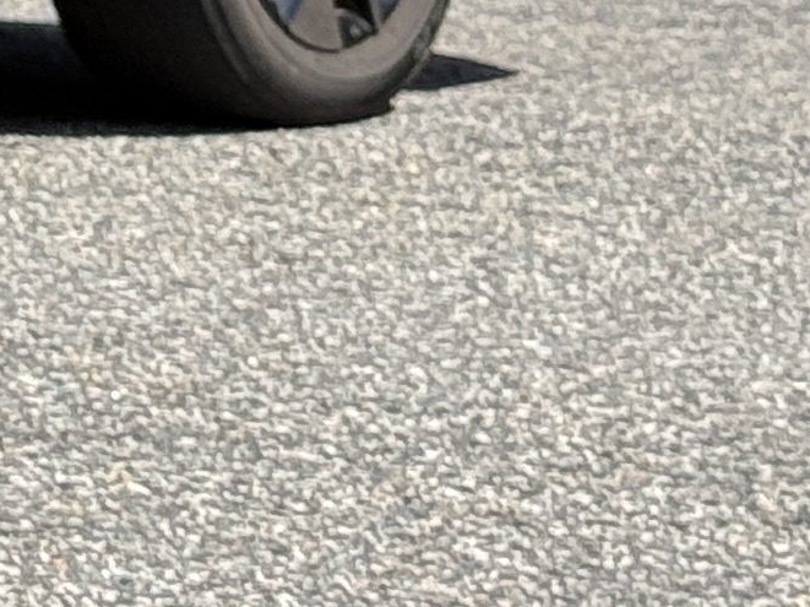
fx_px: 6852
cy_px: -752
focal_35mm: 293
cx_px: -1551
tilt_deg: +1.6
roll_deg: -0.2
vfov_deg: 5.0
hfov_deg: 6.3
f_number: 1.78
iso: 80
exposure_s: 1/2762
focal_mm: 6.76
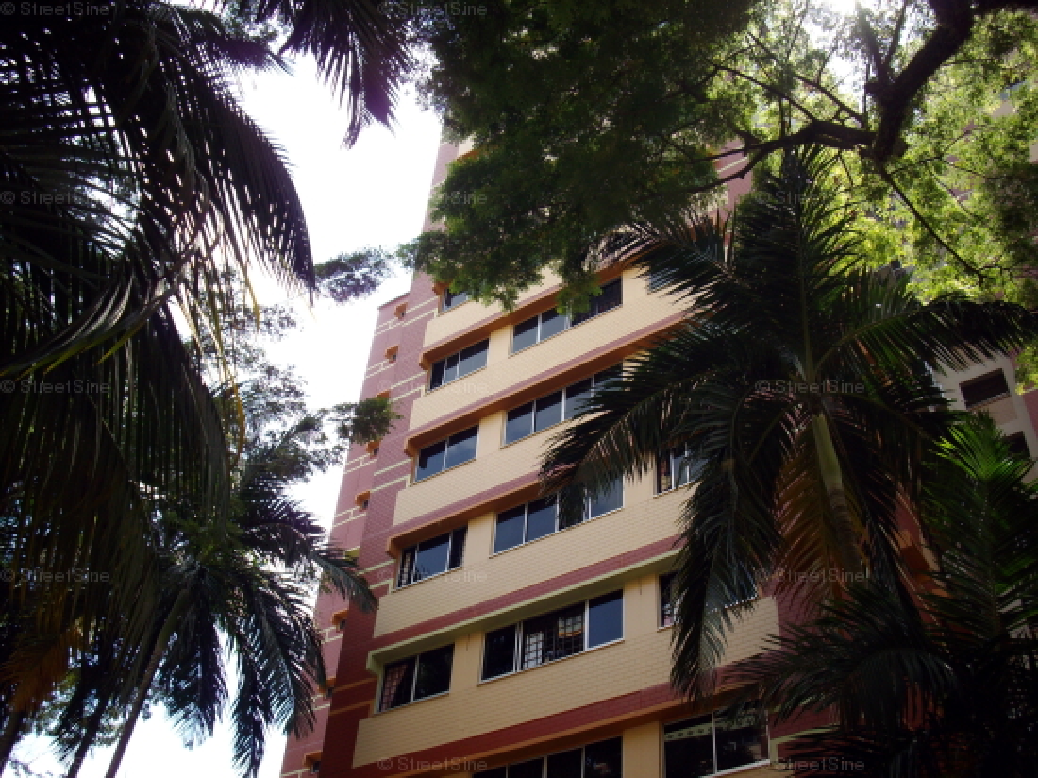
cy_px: 389
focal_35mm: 37
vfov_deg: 38.6
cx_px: 519
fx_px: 1109
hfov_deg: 50.2
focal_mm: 6.2
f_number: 2.8
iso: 80
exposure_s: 1/400
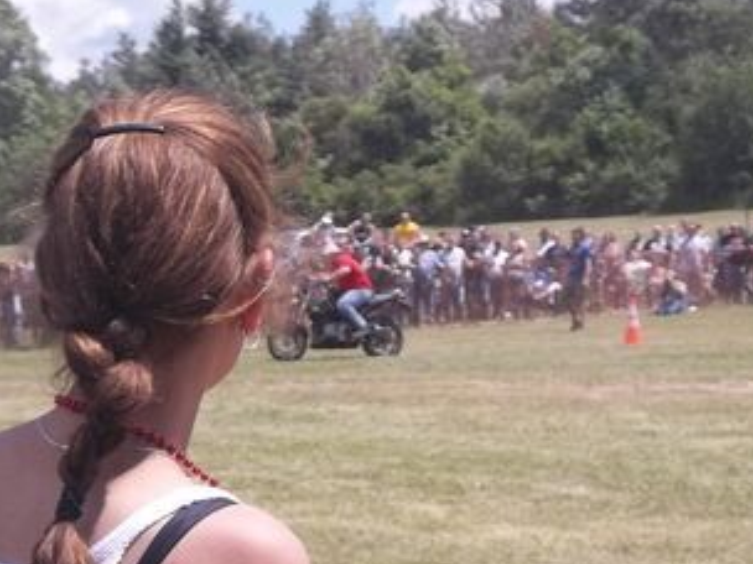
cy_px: 359
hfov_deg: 12.8
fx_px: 3350
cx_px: 451
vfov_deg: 9.6
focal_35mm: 154
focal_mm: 21
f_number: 5.4
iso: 80
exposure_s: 1/320
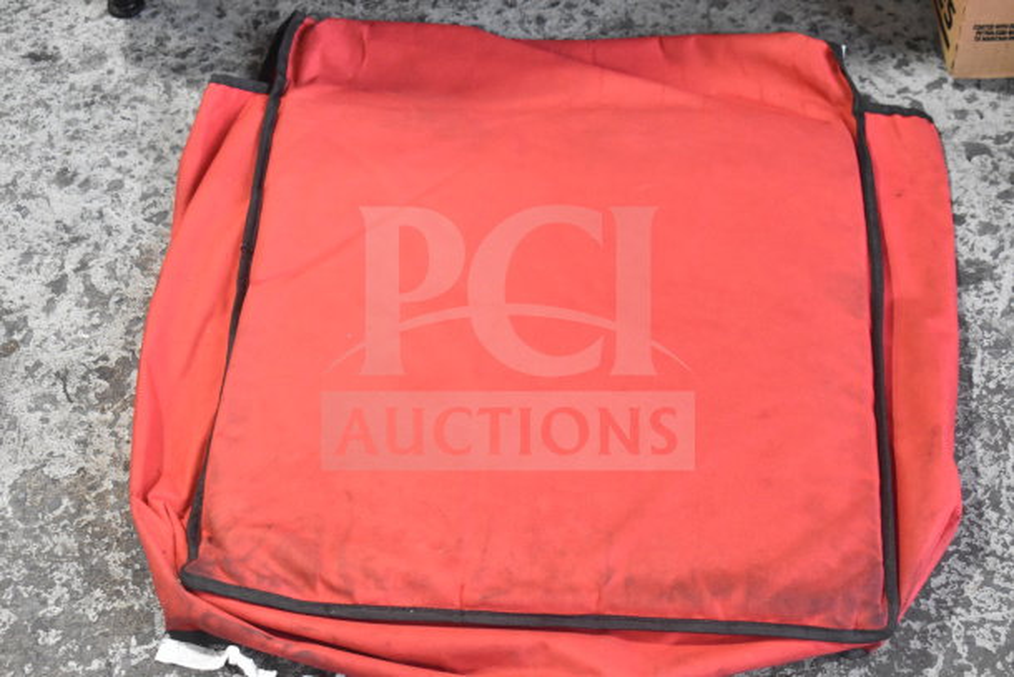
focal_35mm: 75
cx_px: 507
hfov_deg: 27.0
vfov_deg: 18.2
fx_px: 2113
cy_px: 338
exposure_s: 1/160
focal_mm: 50
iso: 2800
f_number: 5.6
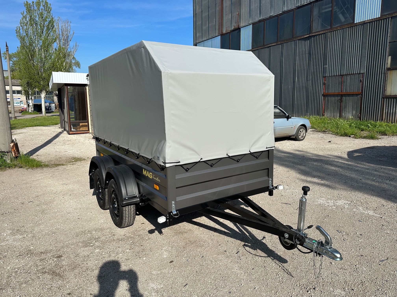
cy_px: 148
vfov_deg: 56.8
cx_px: 198
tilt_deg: -8.8
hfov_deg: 71.6
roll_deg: +0.8
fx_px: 275
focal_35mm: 24
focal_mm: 6.86
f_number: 1.78
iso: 80
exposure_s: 1/5525
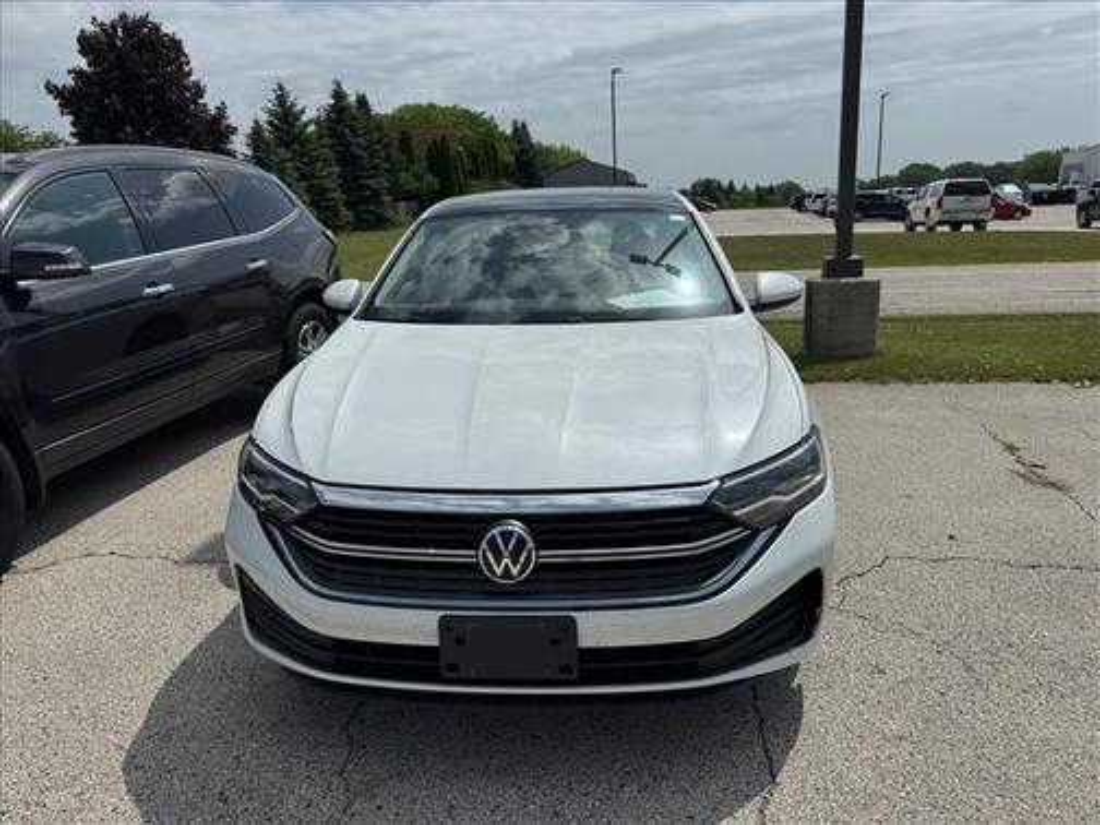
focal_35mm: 24
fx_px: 763
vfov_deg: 56.8
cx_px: 550
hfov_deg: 71.6
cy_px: 412
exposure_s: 1/12346
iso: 80
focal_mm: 6.76
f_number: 1.78
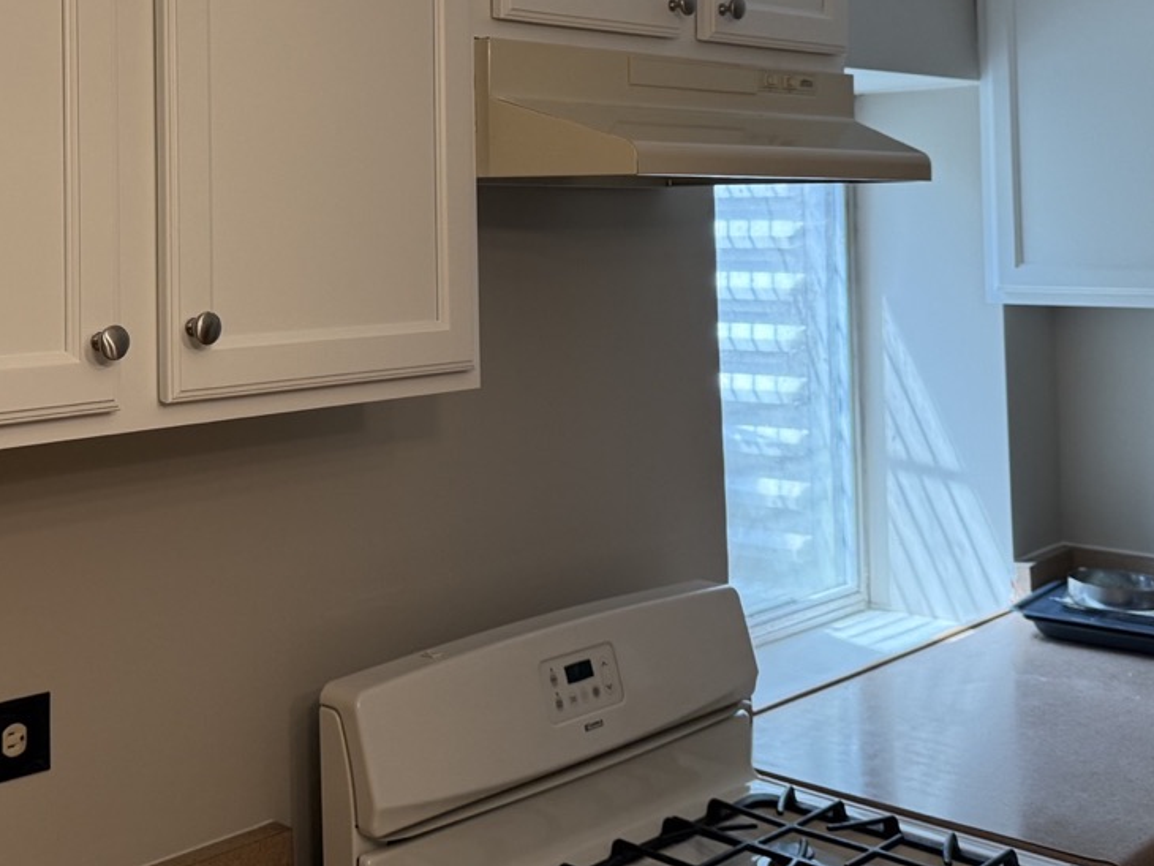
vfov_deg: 30.7
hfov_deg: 40.3
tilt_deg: +2.2
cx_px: 316
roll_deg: +1.1
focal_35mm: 46
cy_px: 166
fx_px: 1534
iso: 160
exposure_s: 1/229
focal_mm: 6.76
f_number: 1.78
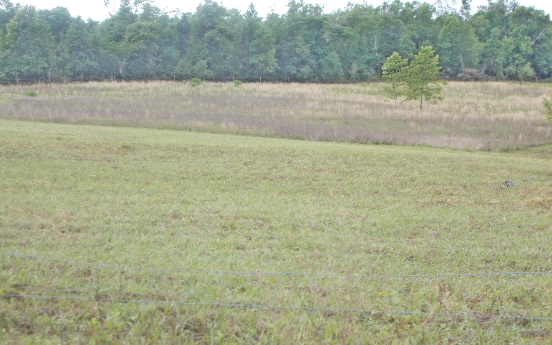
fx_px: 1219
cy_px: 184
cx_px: 275
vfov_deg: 16.1
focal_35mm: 81
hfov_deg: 25.5
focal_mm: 13.5
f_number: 5.8
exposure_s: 1/80
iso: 80
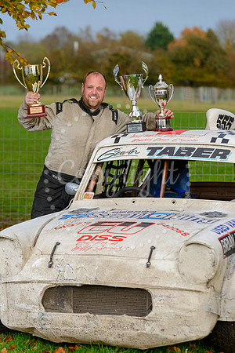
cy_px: 176
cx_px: 118
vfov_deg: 15.8
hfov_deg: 10.5
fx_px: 1273
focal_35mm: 130
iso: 400
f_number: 4.8
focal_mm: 130
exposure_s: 1/250
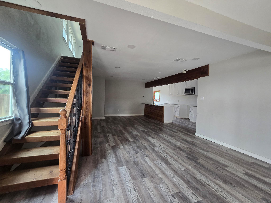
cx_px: 136
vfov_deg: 89.9
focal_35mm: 13
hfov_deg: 106.2
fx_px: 102
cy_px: 102
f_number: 2.2
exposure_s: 1/60
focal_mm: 2.2
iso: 250
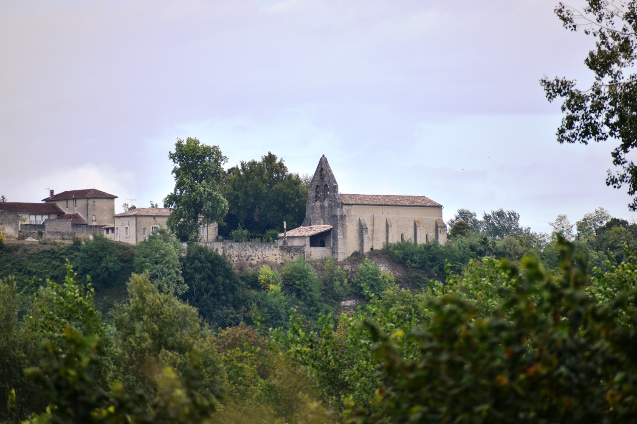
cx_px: 318
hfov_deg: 4.6
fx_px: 7962
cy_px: 212
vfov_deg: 3.1
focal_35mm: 450
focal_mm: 300
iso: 200
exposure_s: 1/500
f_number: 7.1
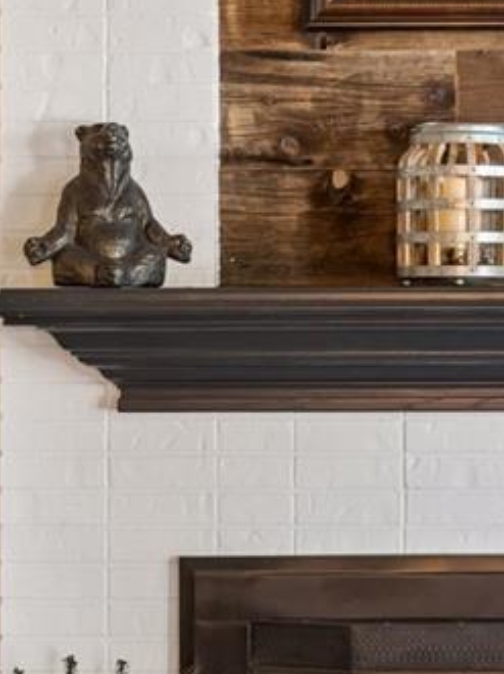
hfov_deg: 12.3
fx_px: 2313
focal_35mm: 119
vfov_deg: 16.4
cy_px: 106
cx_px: 473
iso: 400
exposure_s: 1/4
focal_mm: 34
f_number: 9
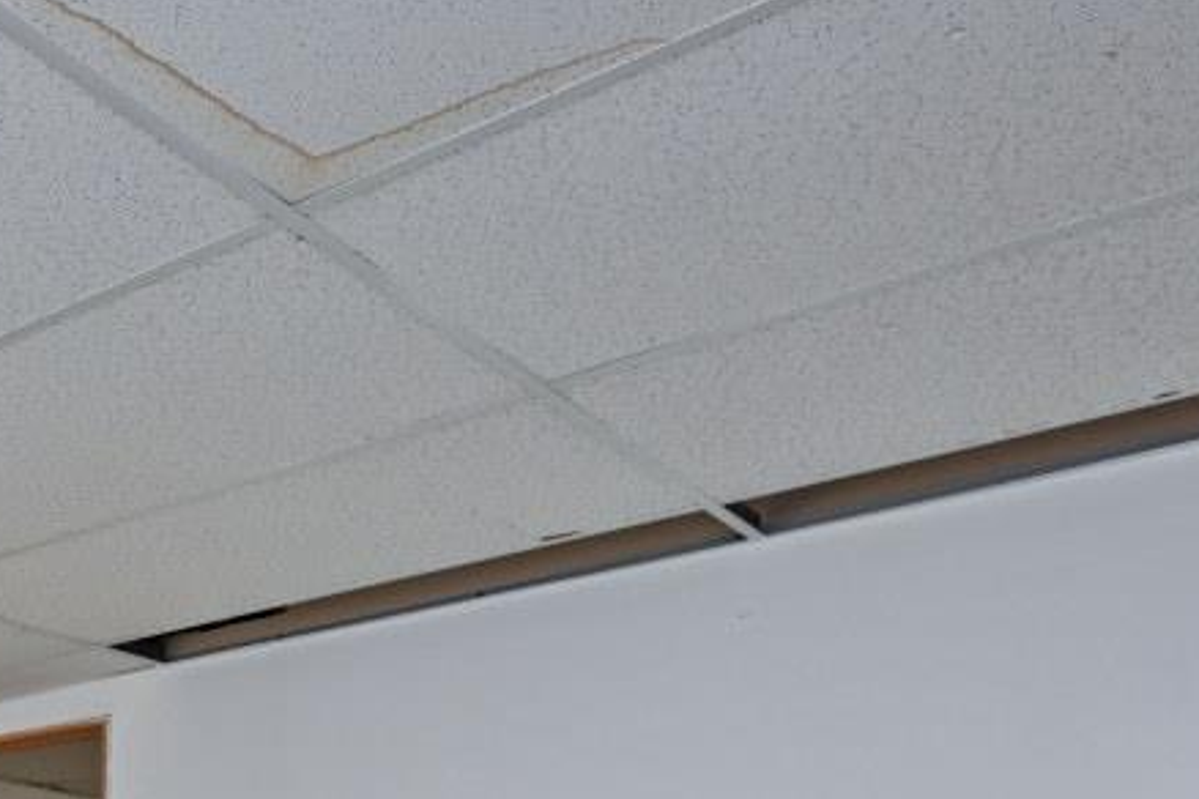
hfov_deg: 35.0
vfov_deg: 23.6
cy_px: 1130
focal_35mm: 48
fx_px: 1599
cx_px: -134
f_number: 5
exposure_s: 1/80
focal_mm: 14
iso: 200
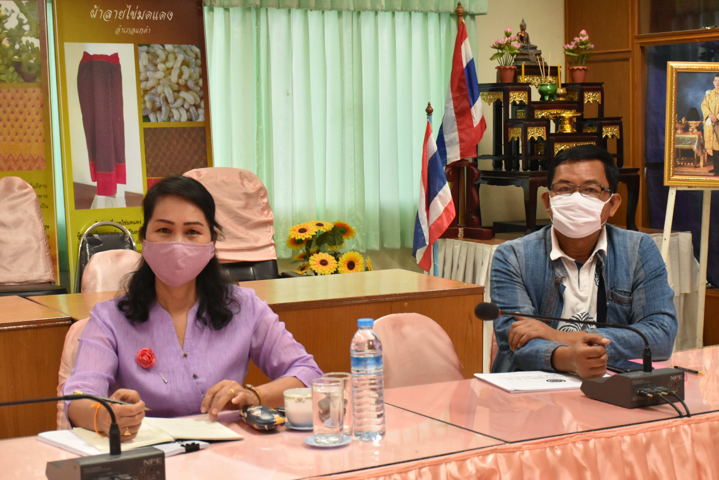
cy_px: 240
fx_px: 1348
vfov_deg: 20.2
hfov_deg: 29.9
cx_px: 360
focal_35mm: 68
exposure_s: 1/160
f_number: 6.3
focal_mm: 45
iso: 3200
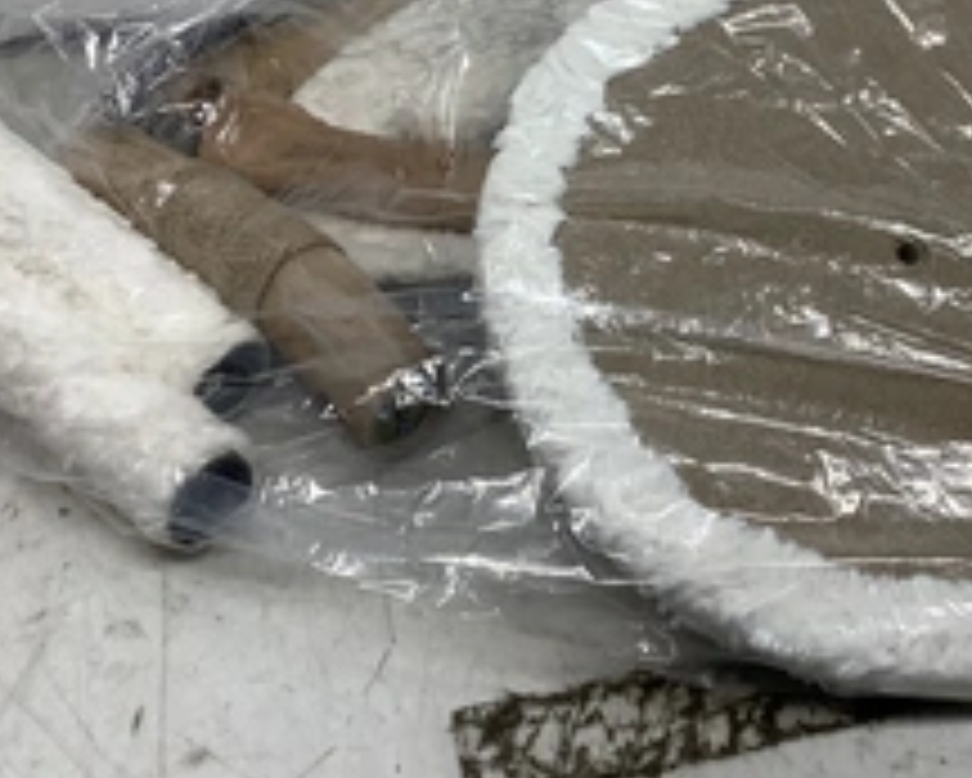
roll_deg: -1.0
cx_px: 652
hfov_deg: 33.3
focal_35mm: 56
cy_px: 121
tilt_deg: -35.5
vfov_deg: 26.5
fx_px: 1612
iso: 40
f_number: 2.4
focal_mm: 3.3
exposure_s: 1/120
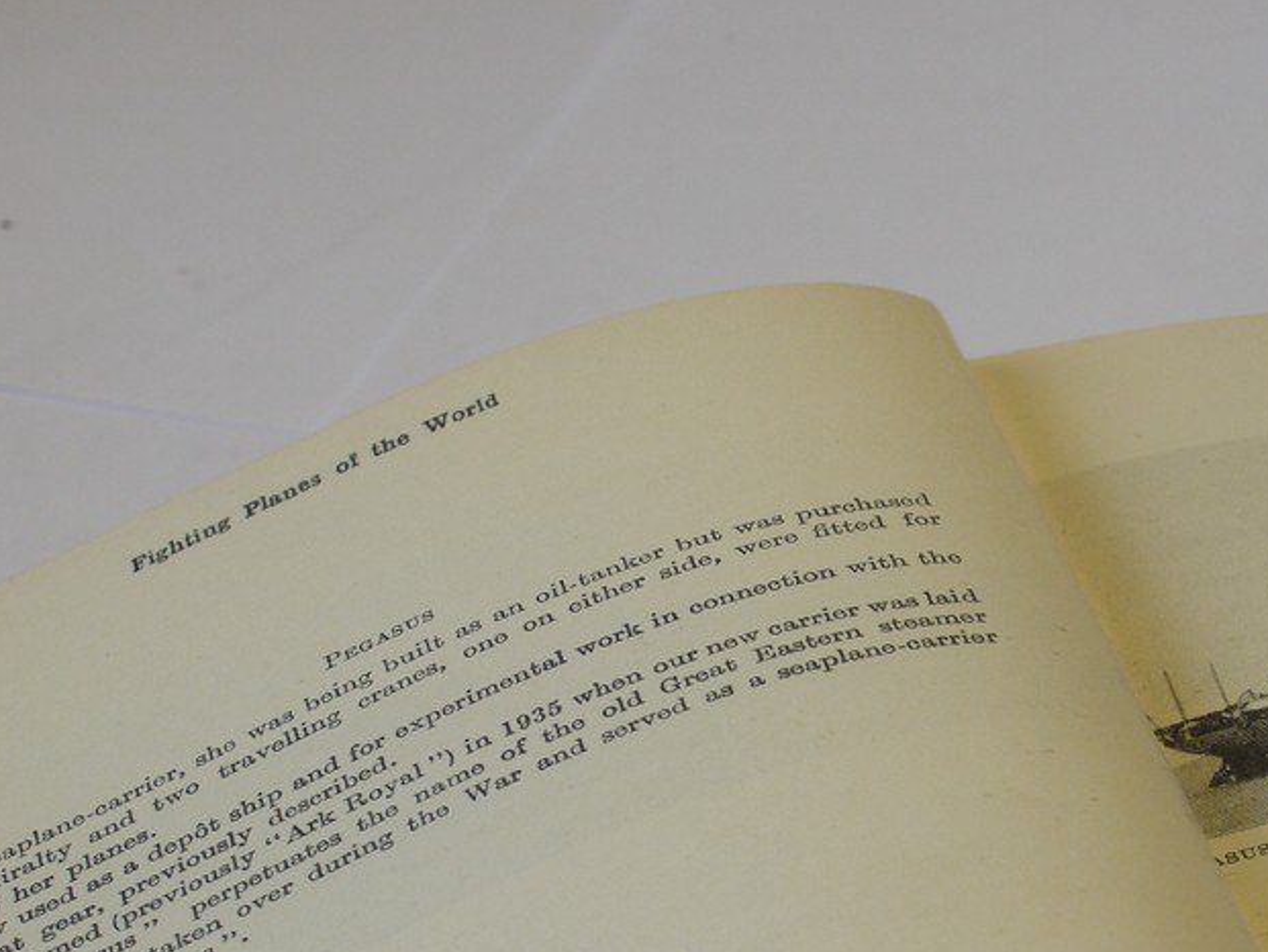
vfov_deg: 12.7
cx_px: 1117
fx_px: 4250
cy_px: 766
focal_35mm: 116
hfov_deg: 16.8
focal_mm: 30
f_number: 7.1
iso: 400
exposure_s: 1/100
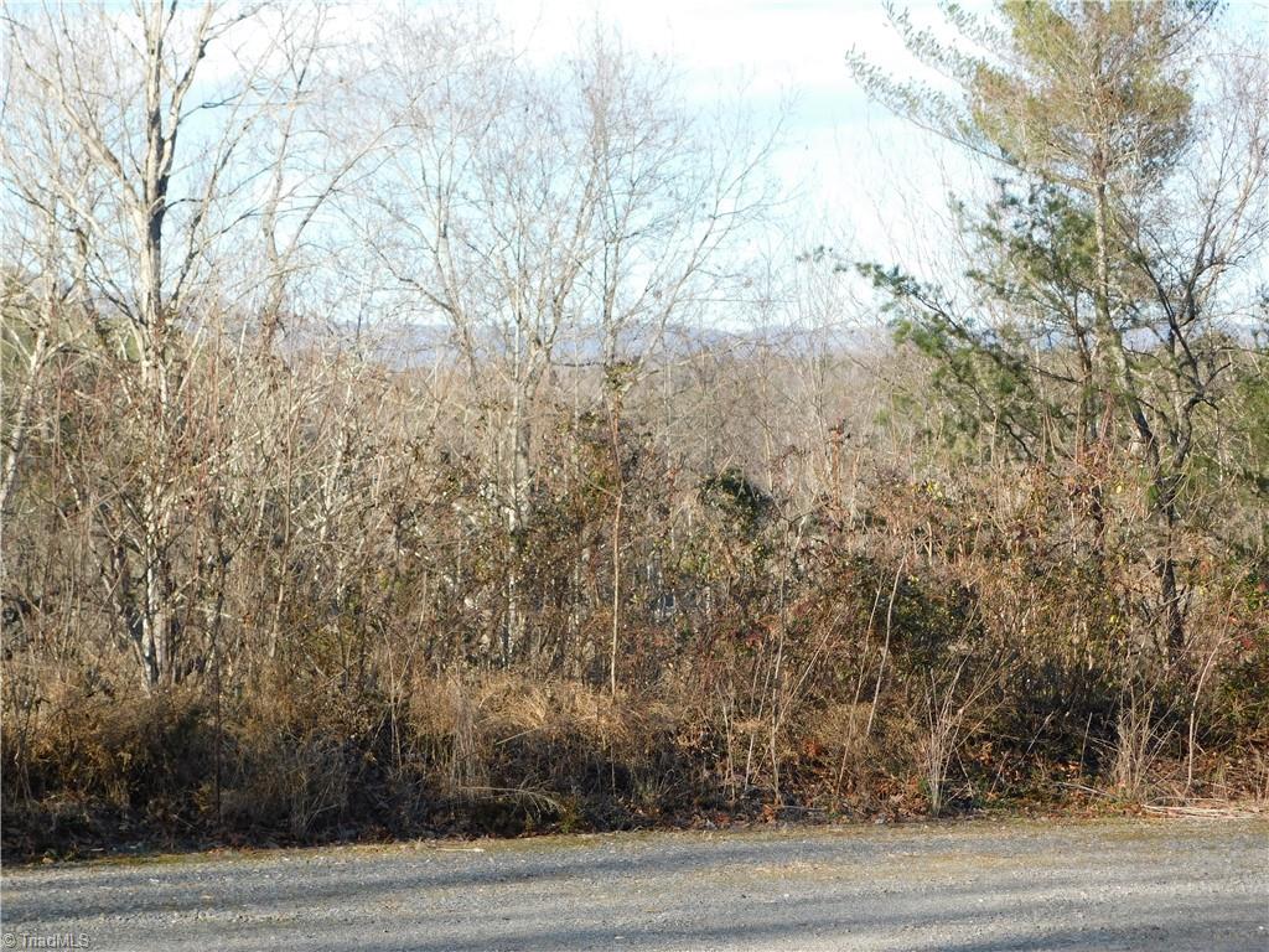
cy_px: 476
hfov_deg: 21.5
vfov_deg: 16.2
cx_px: 634
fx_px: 3336
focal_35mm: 91
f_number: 4.5
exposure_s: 1/250
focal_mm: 16.1
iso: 125
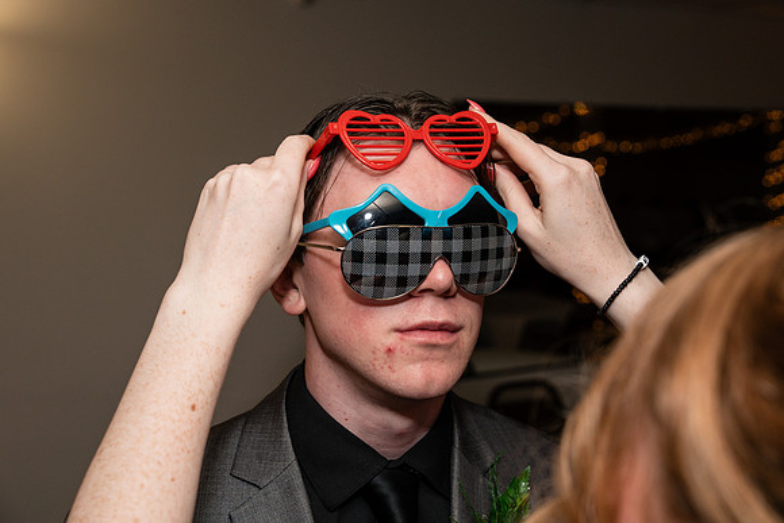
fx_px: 1046
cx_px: 392
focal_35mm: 48
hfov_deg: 41.1
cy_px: 262
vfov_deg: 28.1
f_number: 5
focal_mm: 48
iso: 400
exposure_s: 1/250
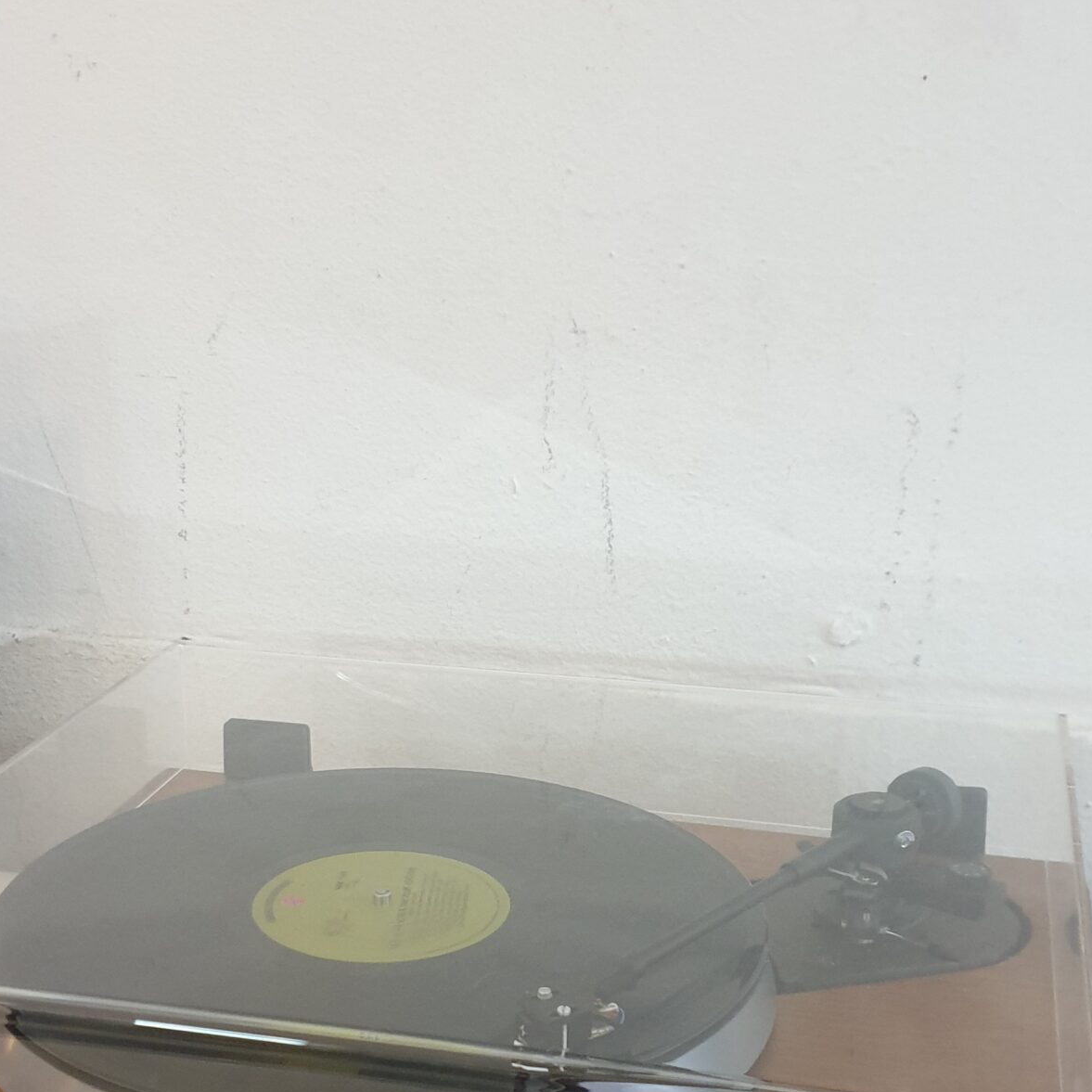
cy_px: 711
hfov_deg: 33.9
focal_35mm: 50
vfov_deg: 33.8
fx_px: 1785
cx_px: 441
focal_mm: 4.3
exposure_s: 1/33
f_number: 1.5
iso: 250
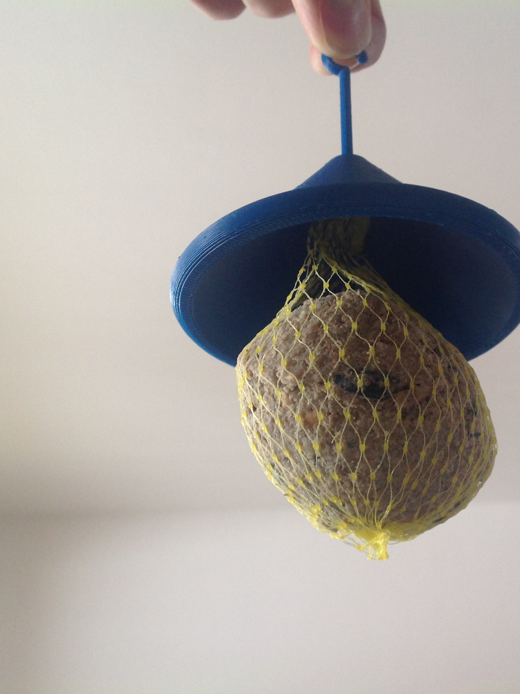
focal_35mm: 47
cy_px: 346
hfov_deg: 30.5
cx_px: 365
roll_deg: +4.8
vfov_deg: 40.4
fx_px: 941
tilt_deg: +31.0
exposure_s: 1/15
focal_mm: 4.28
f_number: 2.4
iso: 80
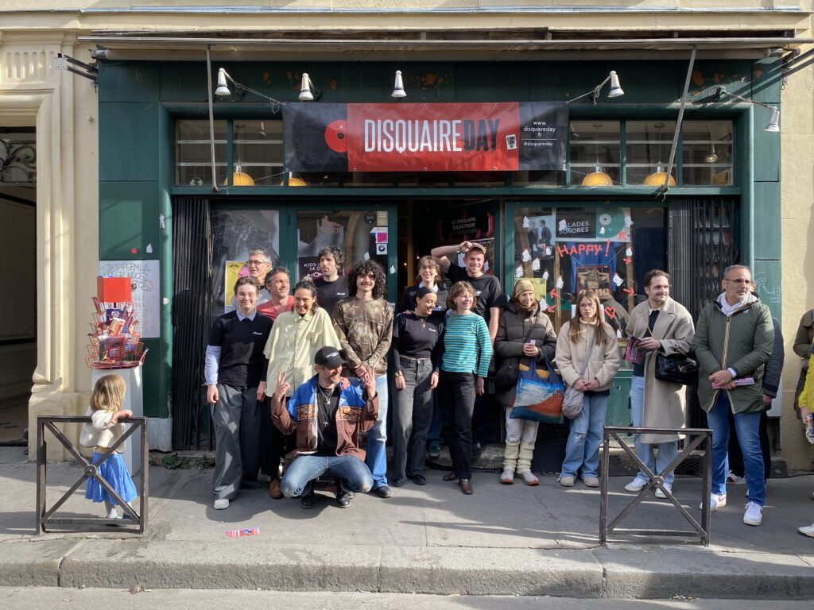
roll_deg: +0.2
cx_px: 407
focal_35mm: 26
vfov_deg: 53.1
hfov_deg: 67.3
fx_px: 611
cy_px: 305
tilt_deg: +0.3
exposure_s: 1/330
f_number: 1.8
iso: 32
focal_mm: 4.25
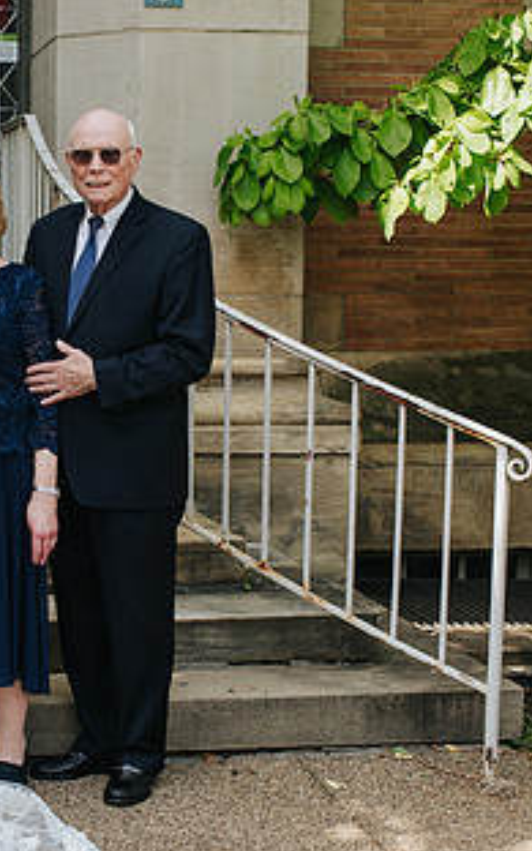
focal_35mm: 75
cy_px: 491
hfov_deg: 16.7
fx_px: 1740
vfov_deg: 27.5
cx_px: -92
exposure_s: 1/400
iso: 140
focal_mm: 35
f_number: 3.5
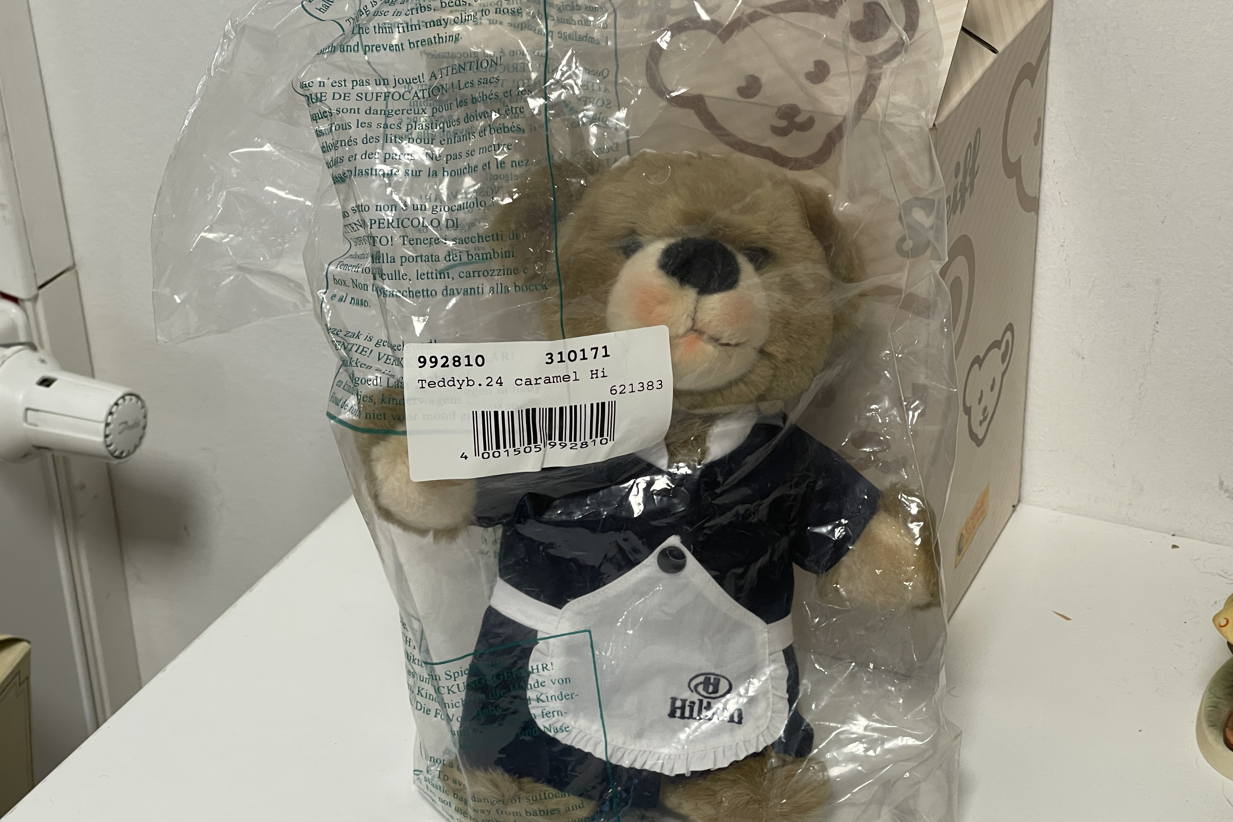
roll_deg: +1.7
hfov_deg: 30.1
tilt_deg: -29.8
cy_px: 399
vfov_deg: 20.3
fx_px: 2295
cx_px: 613
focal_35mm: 67
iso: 160
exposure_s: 1/50
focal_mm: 7.5
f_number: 2.2
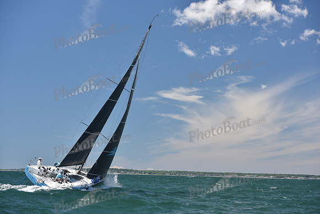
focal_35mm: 70
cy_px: 107
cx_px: 160
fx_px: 622
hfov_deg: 28.8
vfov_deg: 19.5
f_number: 5.6
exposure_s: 1/800
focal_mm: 70
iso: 320
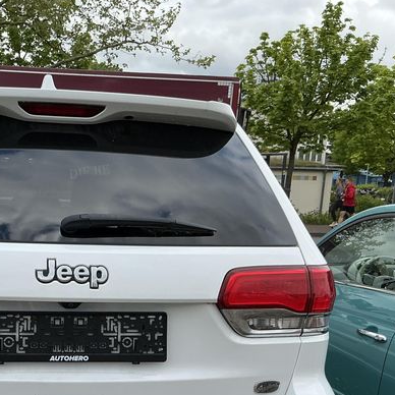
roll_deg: -0.5
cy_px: 300
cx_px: 57
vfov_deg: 32.7
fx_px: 658
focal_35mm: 51
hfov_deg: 32.1
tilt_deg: -10.6
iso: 25
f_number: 1.8
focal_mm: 3
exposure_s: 1/781
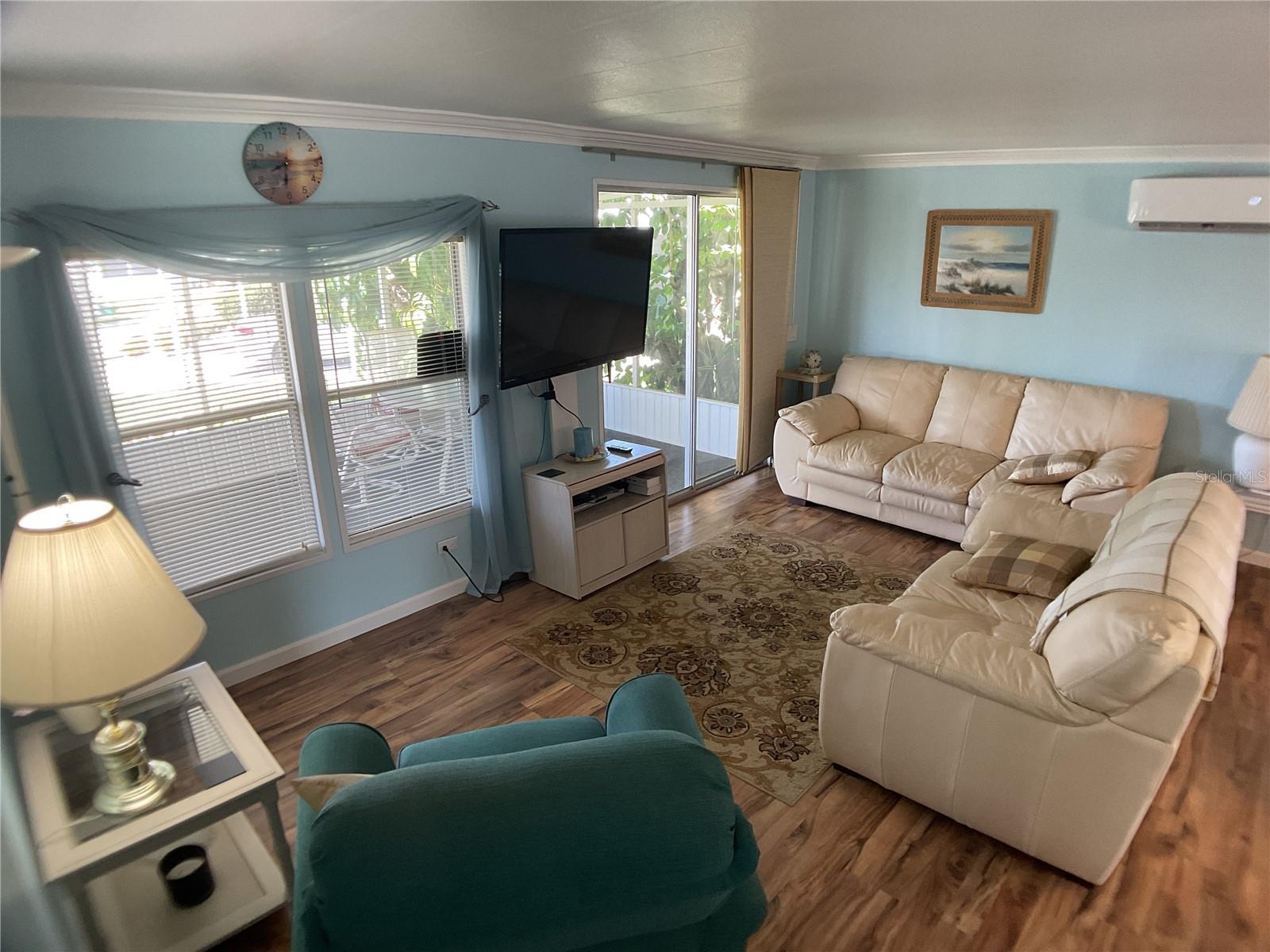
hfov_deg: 61.7
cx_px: 635
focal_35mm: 29
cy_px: 476
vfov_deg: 48.2
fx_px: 1064
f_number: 1.8
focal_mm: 3
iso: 64
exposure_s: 1/60
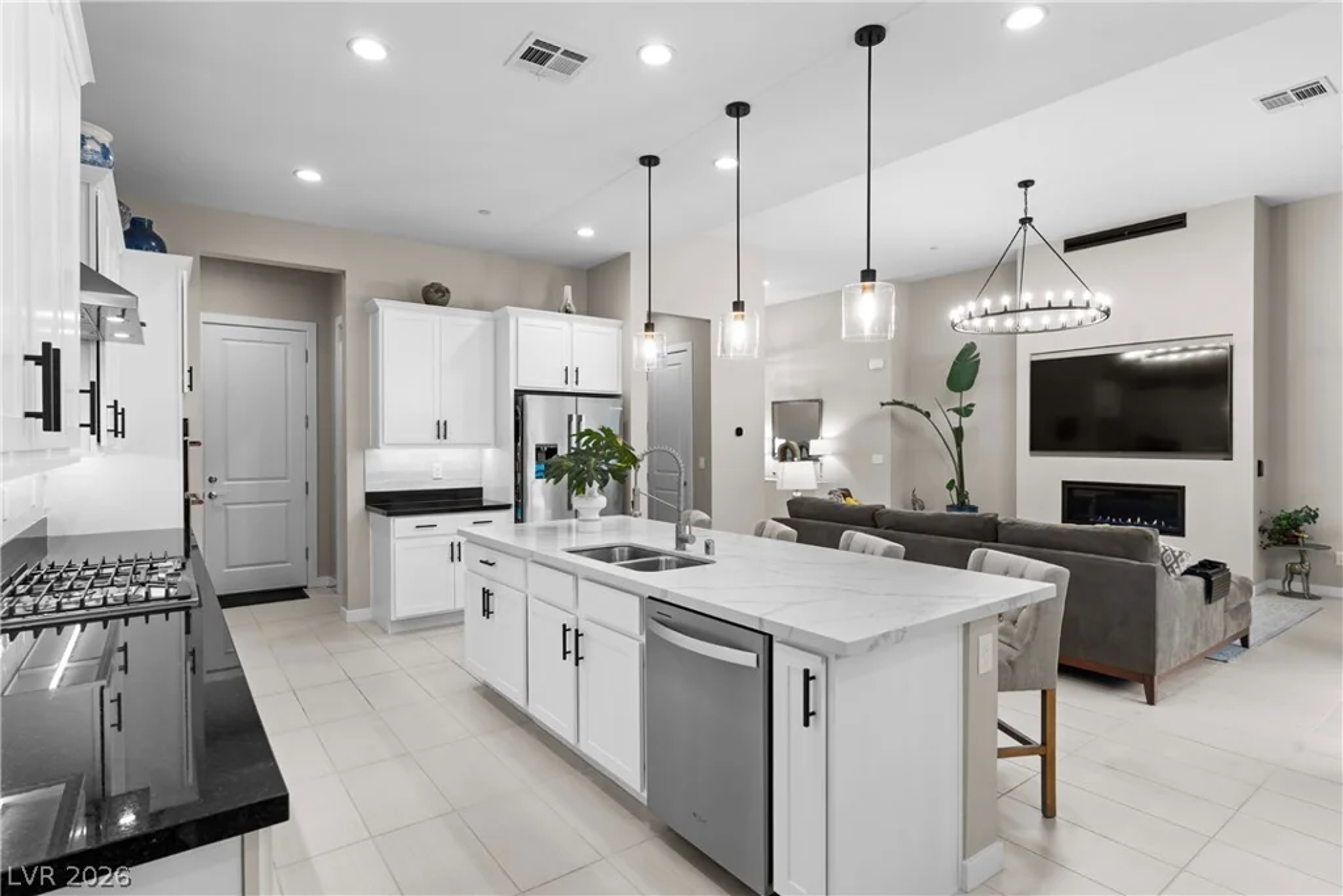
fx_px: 709
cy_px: 448
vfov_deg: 64.6
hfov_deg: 86.9
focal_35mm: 19
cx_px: 672
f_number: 8
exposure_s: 1/10
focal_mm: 19
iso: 400
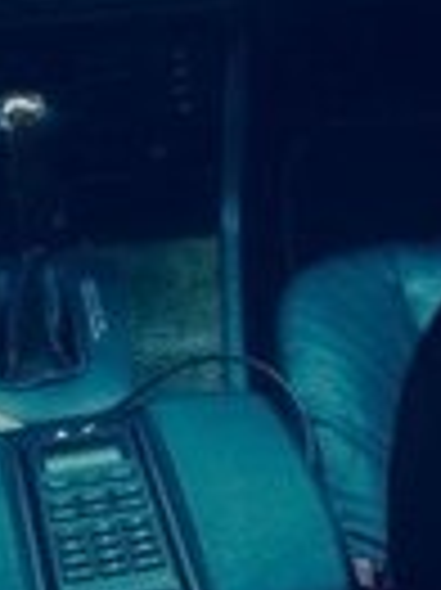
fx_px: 2127
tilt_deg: -9.3
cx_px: 104
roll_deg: +6.4
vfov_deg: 15.0
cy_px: -198
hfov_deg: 11.8
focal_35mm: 125
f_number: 2.4
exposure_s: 1/60
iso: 50
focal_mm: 4.12
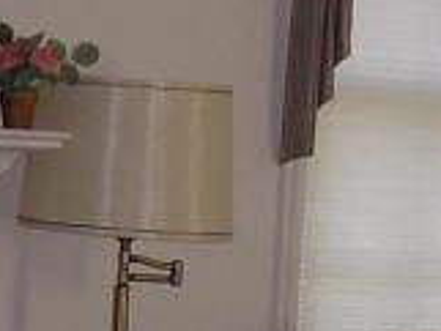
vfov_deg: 6.1
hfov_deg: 8.2
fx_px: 3073
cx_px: 79
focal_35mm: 241
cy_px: 388
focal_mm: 6.3
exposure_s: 1/60
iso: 50
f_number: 2.8
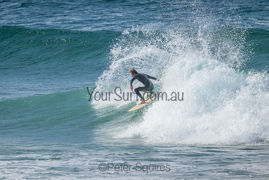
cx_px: 134
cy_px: 90
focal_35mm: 800
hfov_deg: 2.6
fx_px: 5979
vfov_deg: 1.7
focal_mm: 800
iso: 1400
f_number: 11
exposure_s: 1/1600
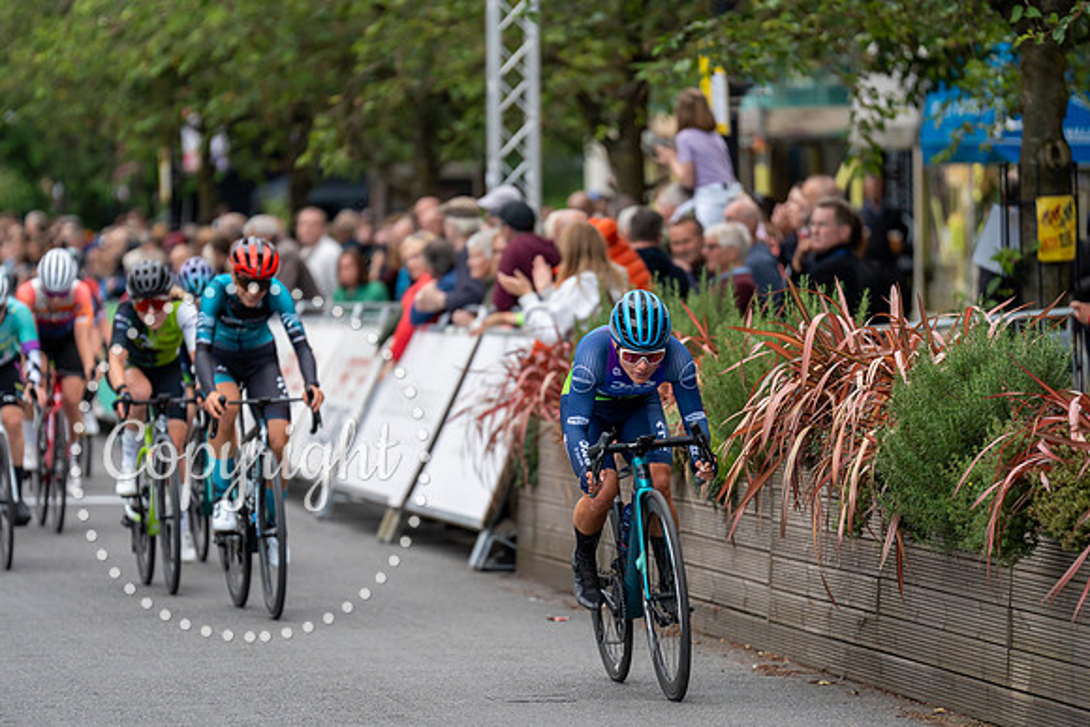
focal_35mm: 200
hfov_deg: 10.3
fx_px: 6057
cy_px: 364
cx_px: 545
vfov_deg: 6.9
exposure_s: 1/800
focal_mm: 200
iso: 800
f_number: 2.8
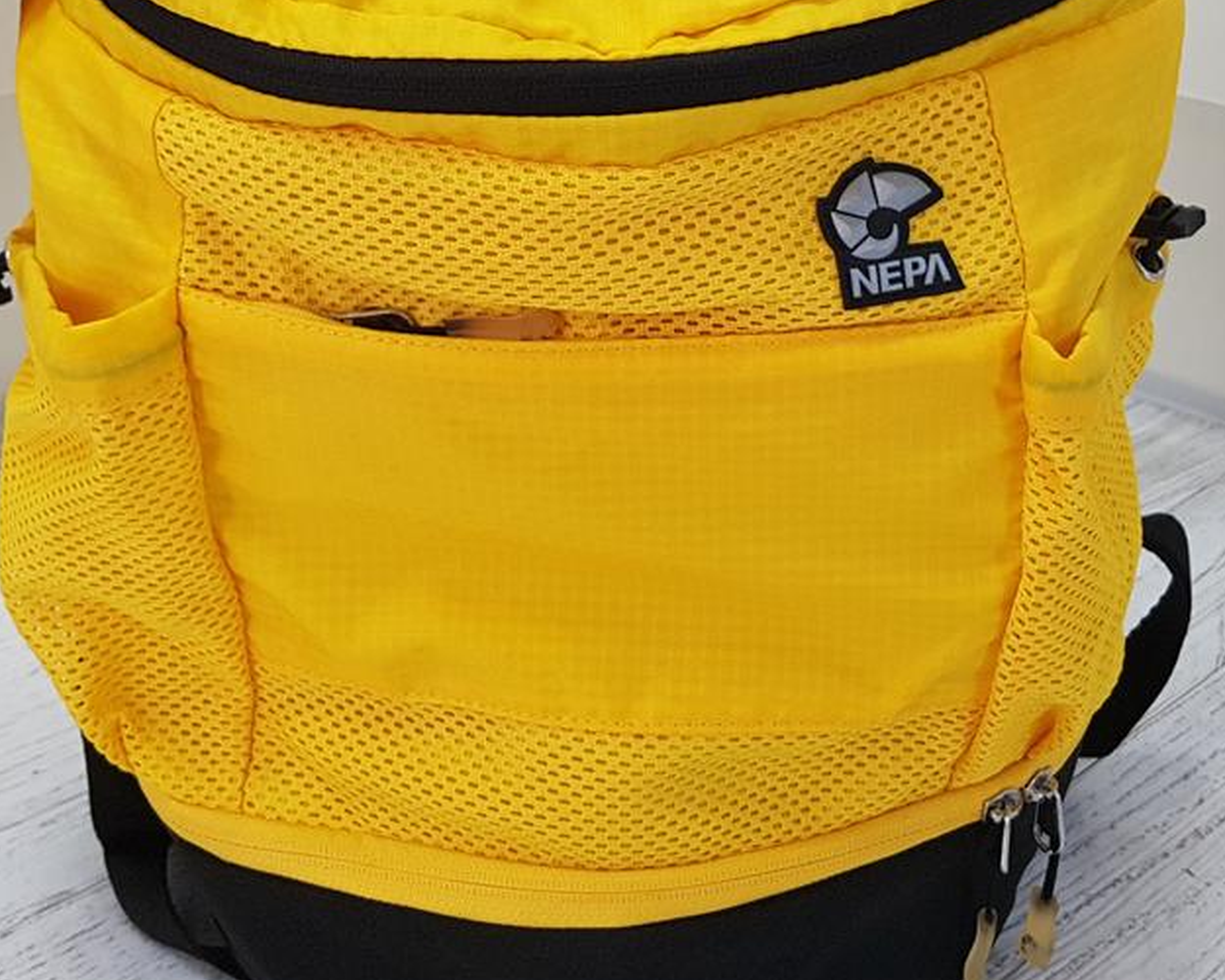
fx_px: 1885
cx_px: 674
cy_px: 288
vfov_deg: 28.8
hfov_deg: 36.0
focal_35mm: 52
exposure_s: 1/60
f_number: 1.7
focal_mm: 4.2
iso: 100
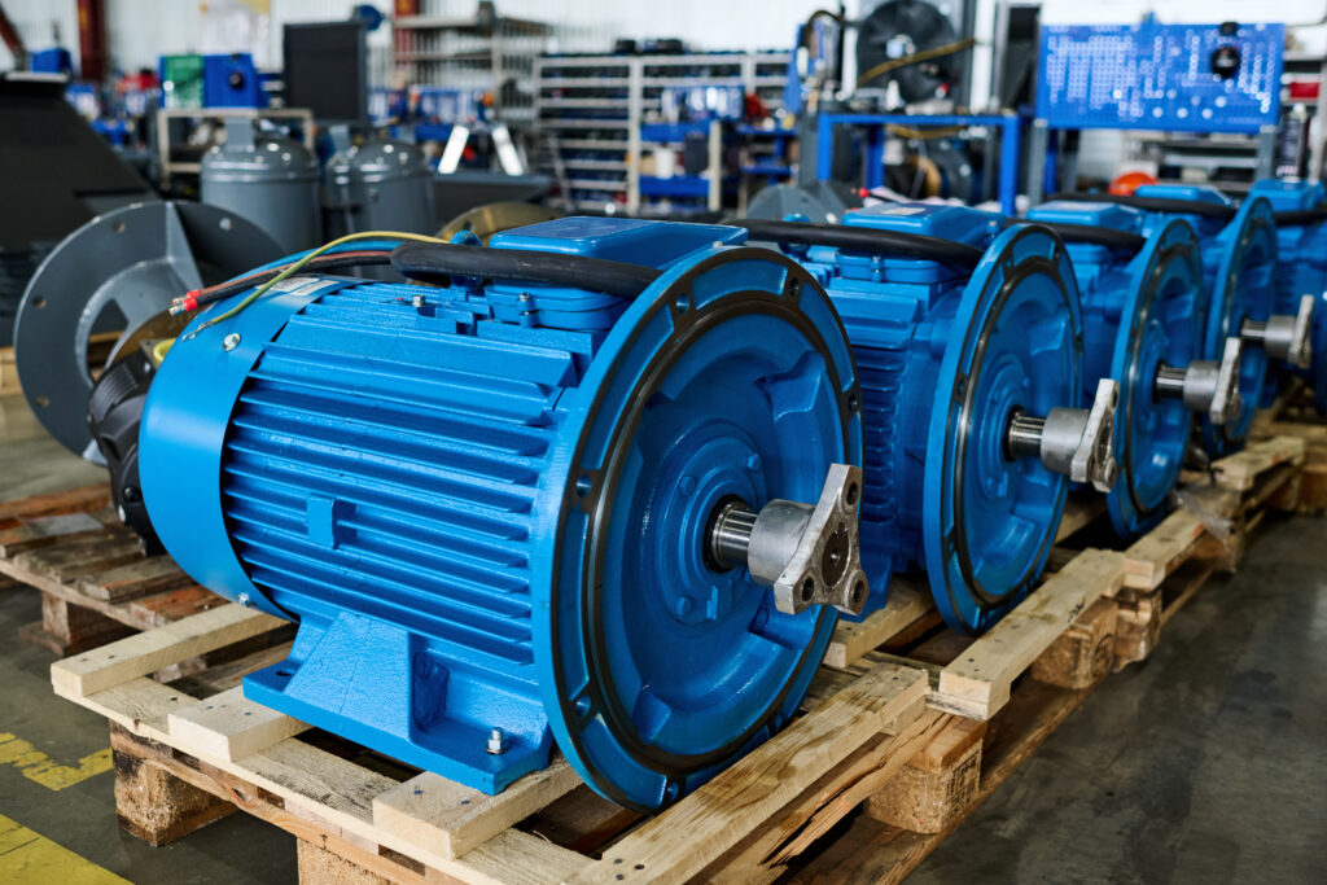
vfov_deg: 37.9
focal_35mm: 35
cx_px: 664
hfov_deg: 54.4
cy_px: 442
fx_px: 1290
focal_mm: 35
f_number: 3.2
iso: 800
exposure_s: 1/160
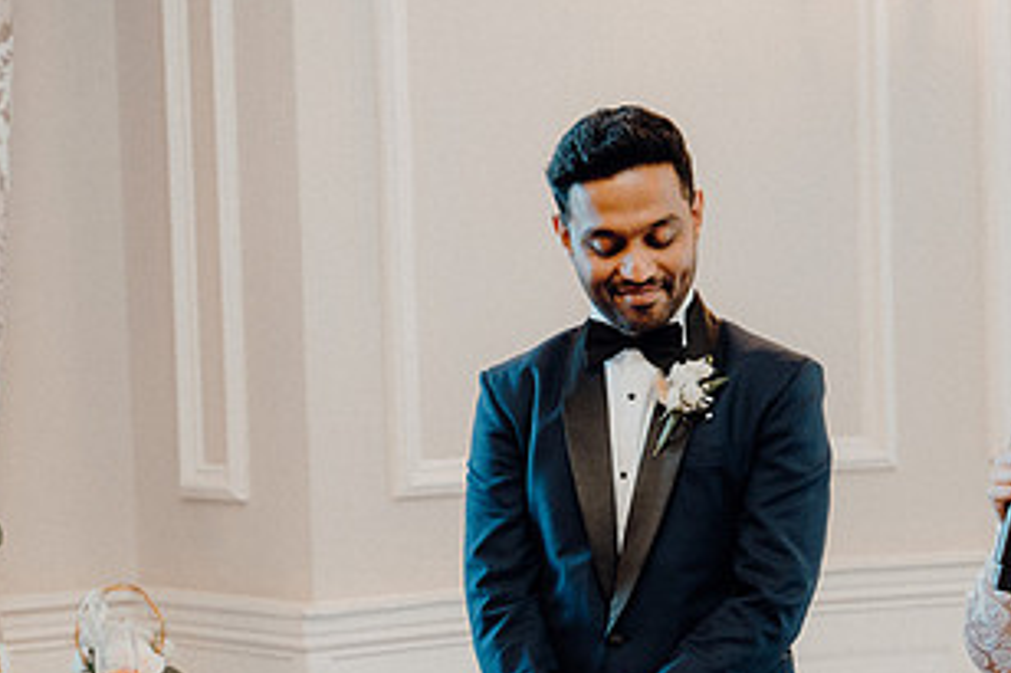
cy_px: 543
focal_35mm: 115
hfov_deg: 17.8
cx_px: 571
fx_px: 3228
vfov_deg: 11.9
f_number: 3.5
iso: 1600
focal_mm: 61
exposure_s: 1/200
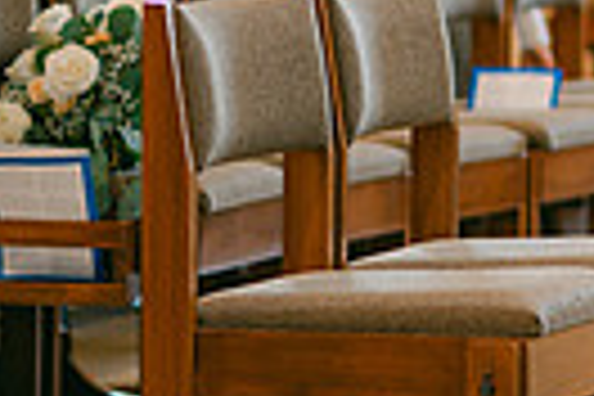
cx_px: 1300
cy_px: -162
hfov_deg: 5.4
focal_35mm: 374
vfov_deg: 3.7
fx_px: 6171
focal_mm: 85
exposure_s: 1/125
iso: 320
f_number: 1.8
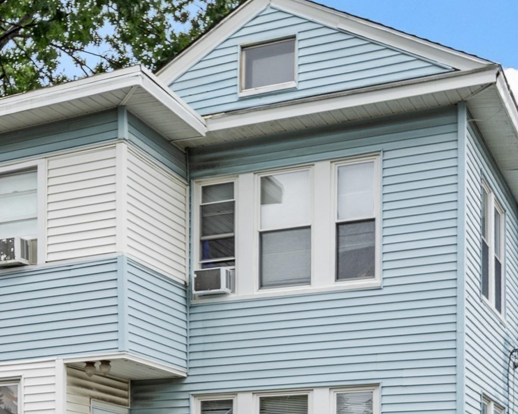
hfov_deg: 29.4
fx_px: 981
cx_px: 190
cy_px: 309
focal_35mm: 64
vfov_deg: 23.6
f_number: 7.1
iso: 50
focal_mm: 20
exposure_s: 1/6
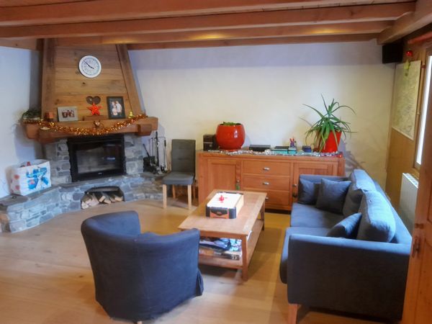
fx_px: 324
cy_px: 162
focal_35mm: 26
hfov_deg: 67.3
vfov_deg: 53.1
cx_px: 216
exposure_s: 1/25
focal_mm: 4
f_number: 1.8
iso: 400
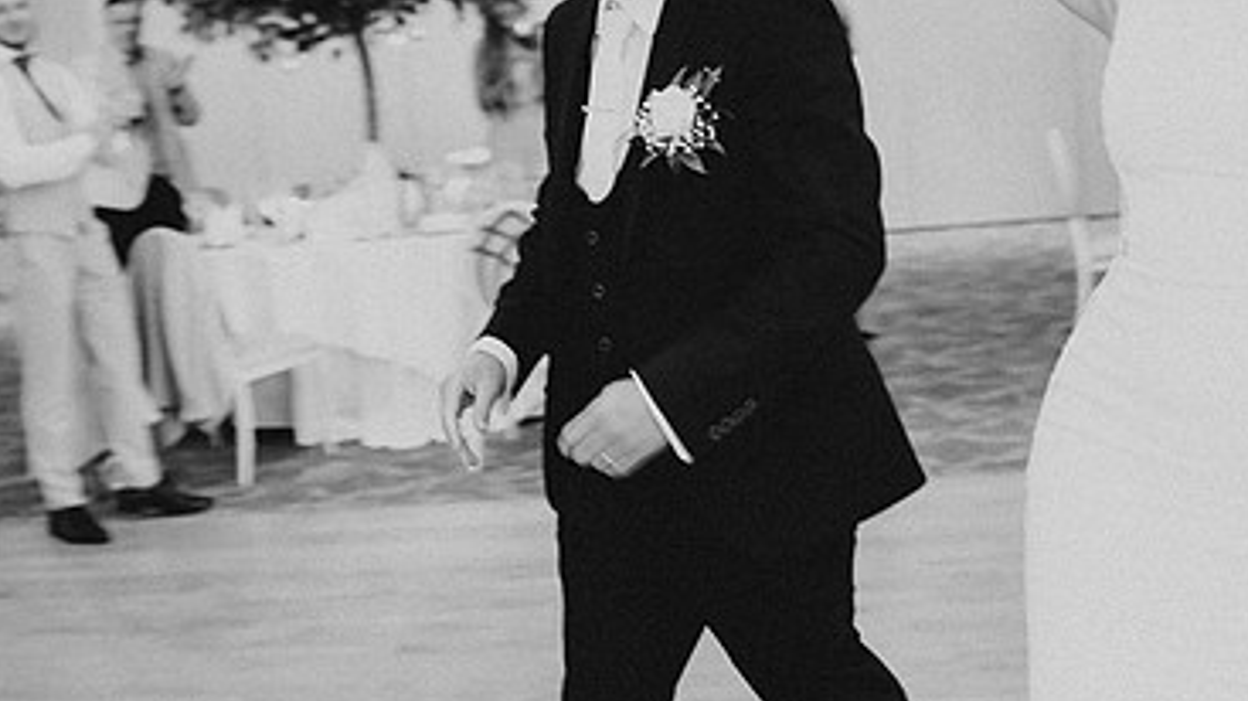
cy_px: 291
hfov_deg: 36.0
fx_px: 1918
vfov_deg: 20.7
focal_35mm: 58
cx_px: 595
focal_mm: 35
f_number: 2.8
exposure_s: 1/125
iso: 1600
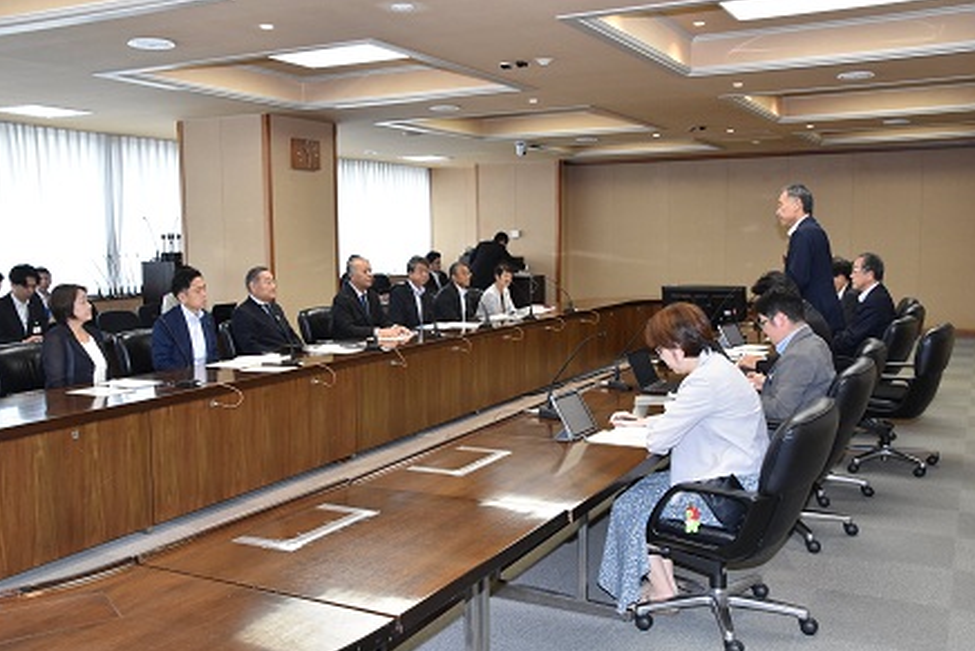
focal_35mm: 34
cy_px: 324
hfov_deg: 55.8
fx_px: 921
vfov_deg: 38.9
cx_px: 477
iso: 1600
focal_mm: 22
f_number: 8
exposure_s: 1/100
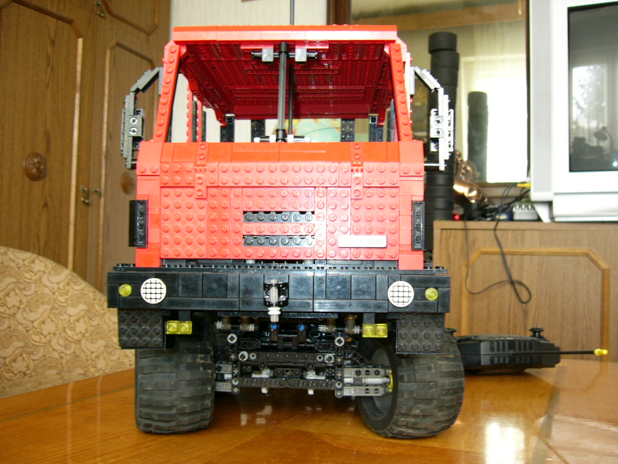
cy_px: 232
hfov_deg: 52.6
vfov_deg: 40.7
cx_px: 309
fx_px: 625
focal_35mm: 35
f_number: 2.8
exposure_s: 1/4
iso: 100
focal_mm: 5.8
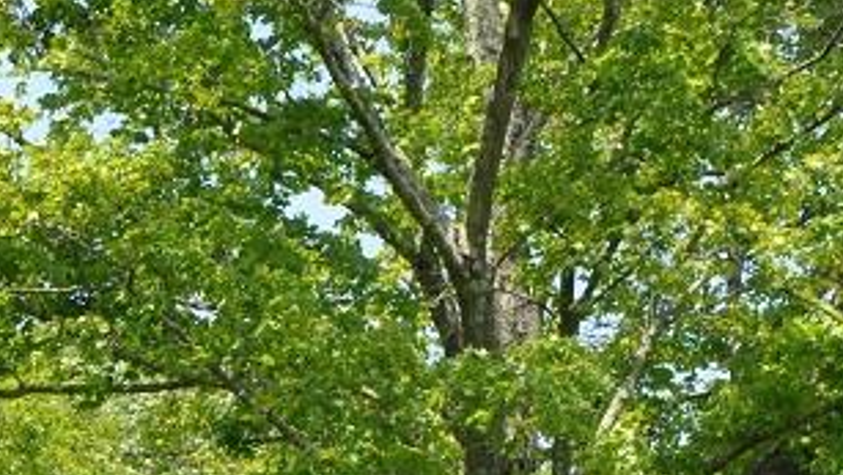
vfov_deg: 5.2
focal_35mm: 230
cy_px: 733
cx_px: 135
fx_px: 5143
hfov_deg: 9.3
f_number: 11
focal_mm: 42
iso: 800
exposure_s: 1/500
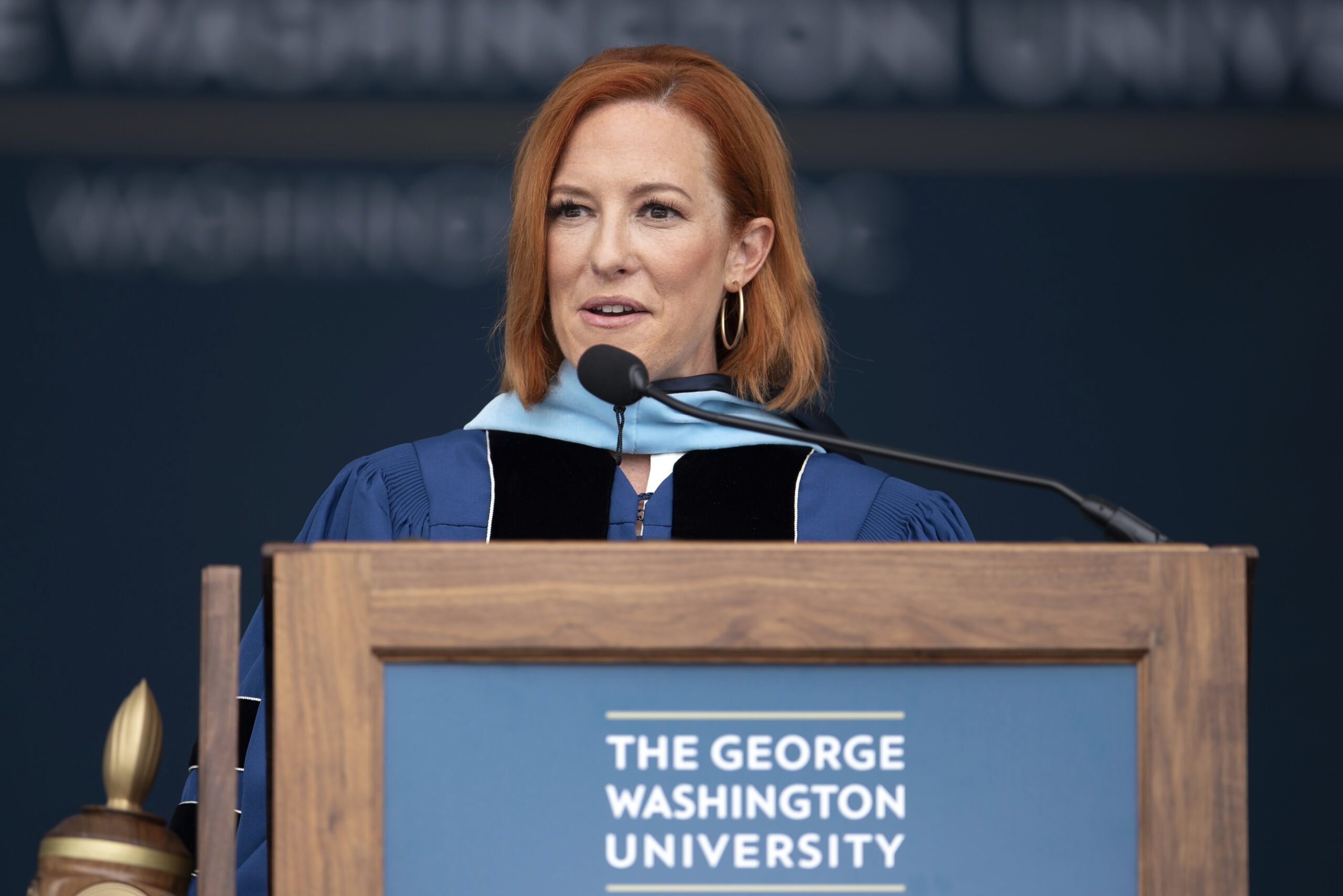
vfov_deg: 3.4
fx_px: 14922
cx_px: 672
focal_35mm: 400
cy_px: 448
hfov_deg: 5.2
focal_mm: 400
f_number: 2.8
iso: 100
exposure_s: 1/640
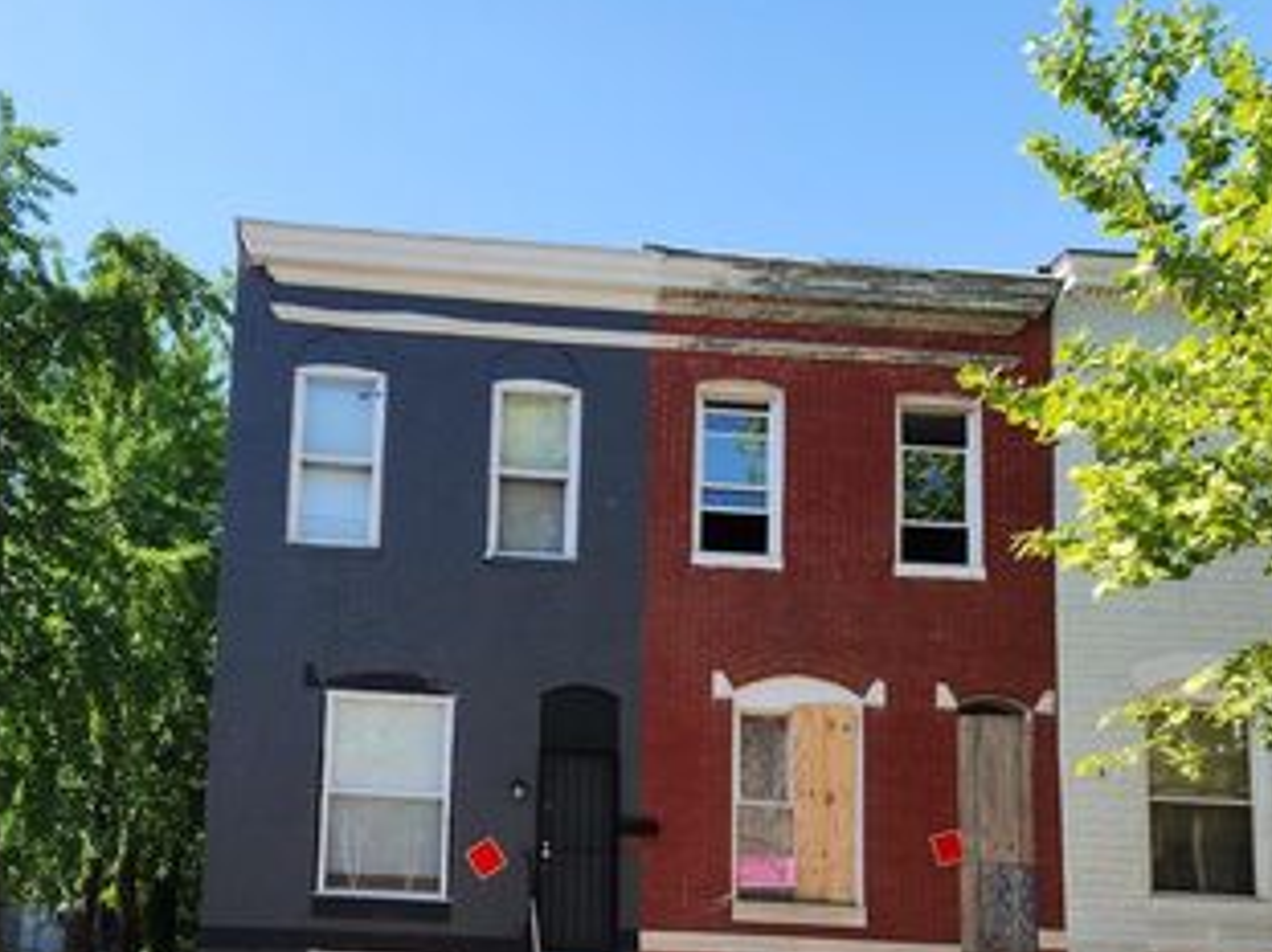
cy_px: 725
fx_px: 1359
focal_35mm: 37
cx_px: 446
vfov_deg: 37.6
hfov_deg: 49.5
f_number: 1.8
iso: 20
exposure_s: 1/643
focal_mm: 5.4
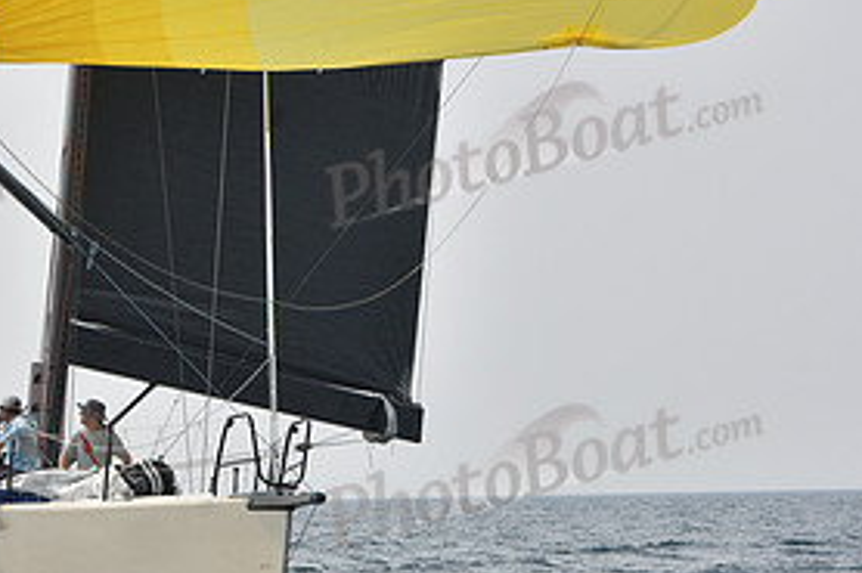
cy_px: 352
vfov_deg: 6.6
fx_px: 5001
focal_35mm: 209
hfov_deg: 9.8
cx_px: 167
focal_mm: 100
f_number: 8
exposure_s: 1/1250
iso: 250
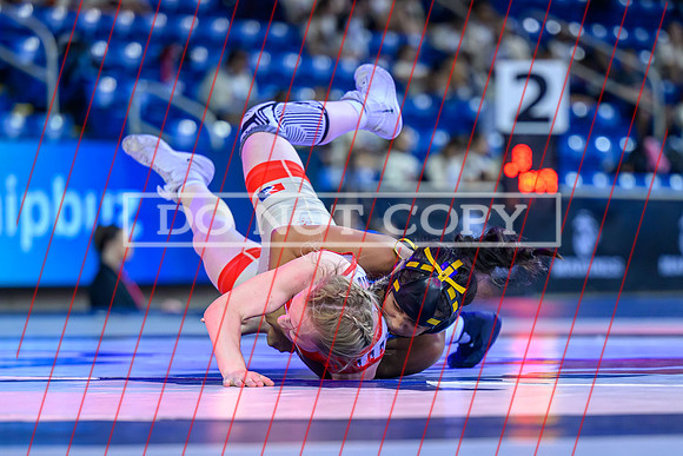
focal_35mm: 197
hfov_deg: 10.4
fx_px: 3744
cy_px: 333
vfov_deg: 7.0
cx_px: 417
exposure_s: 1/800
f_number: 2.8
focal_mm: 135
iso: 2500
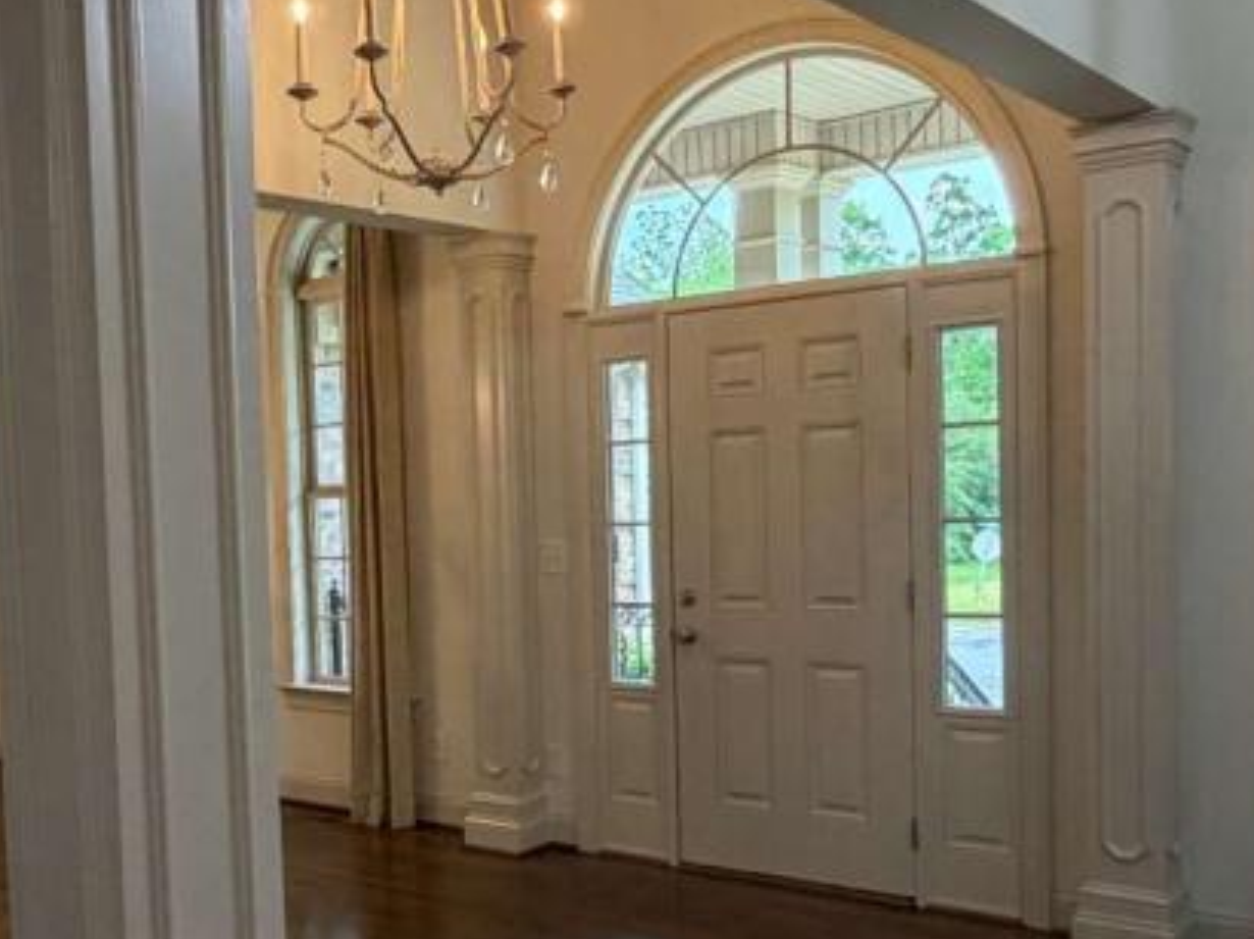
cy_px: 578
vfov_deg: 34.9
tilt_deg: -4.2
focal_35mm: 41
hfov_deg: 45.3
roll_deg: +2.2
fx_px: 1484
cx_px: 440
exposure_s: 1/60
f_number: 2.2
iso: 250
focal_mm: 2.22
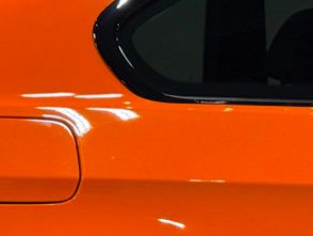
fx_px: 1511
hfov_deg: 11.5
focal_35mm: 167
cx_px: -101
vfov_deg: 8.7
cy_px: 332
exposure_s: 1/249
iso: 80
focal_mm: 6.76
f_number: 1.78
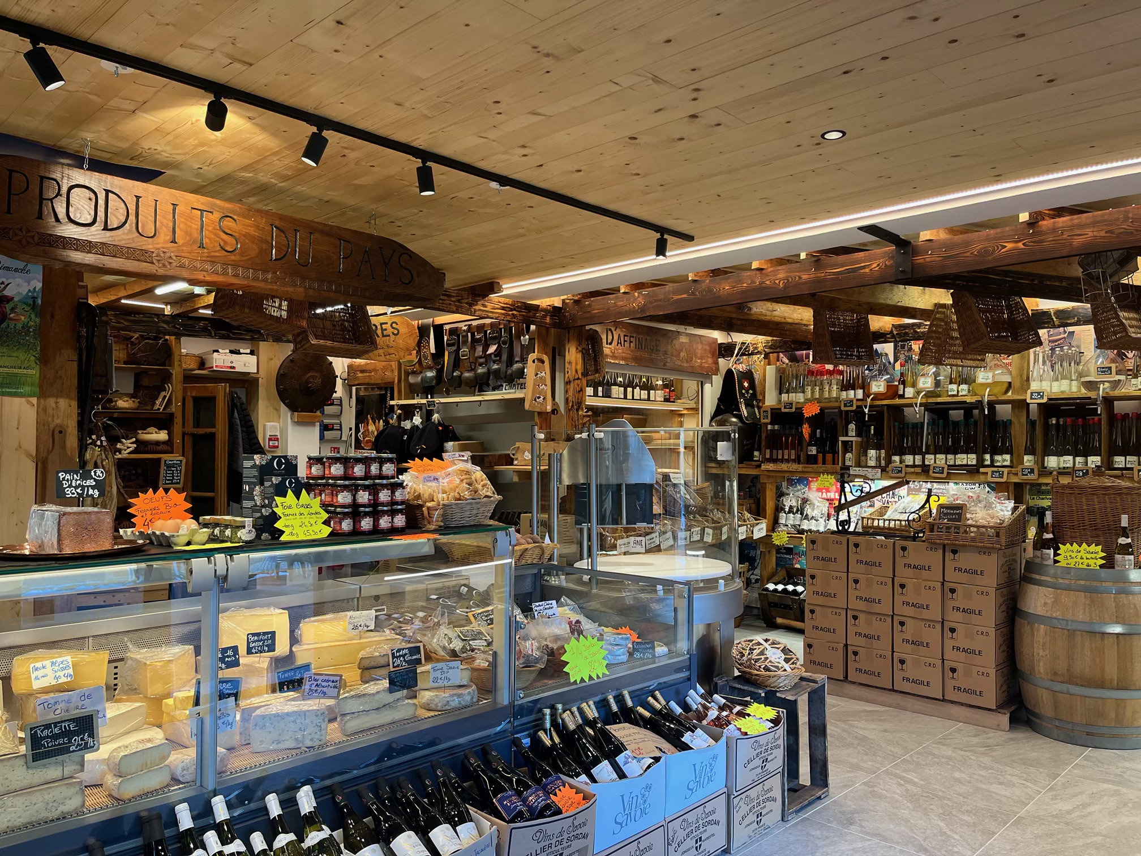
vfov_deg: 53.1
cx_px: 570
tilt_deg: +0.3
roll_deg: -0.6
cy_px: 428
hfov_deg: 67.3
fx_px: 857
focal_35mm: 26
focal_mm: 5.1
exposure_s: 1/100
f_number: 1.6
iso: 100
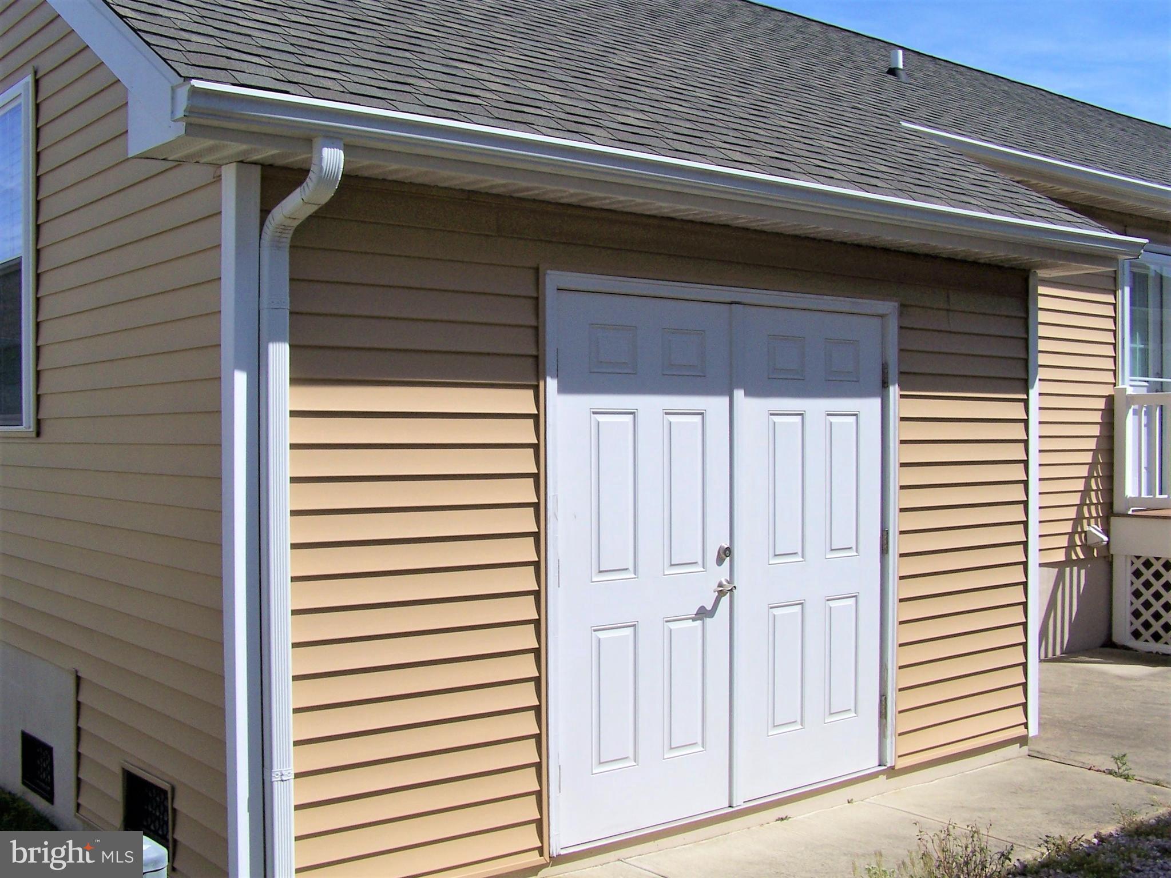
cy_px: 439
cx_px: 586
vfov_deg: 37.7
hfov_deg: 49.0
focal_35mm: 38
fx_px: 1286
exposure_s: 1/750
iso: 80
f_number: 5.6
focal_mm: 6.3
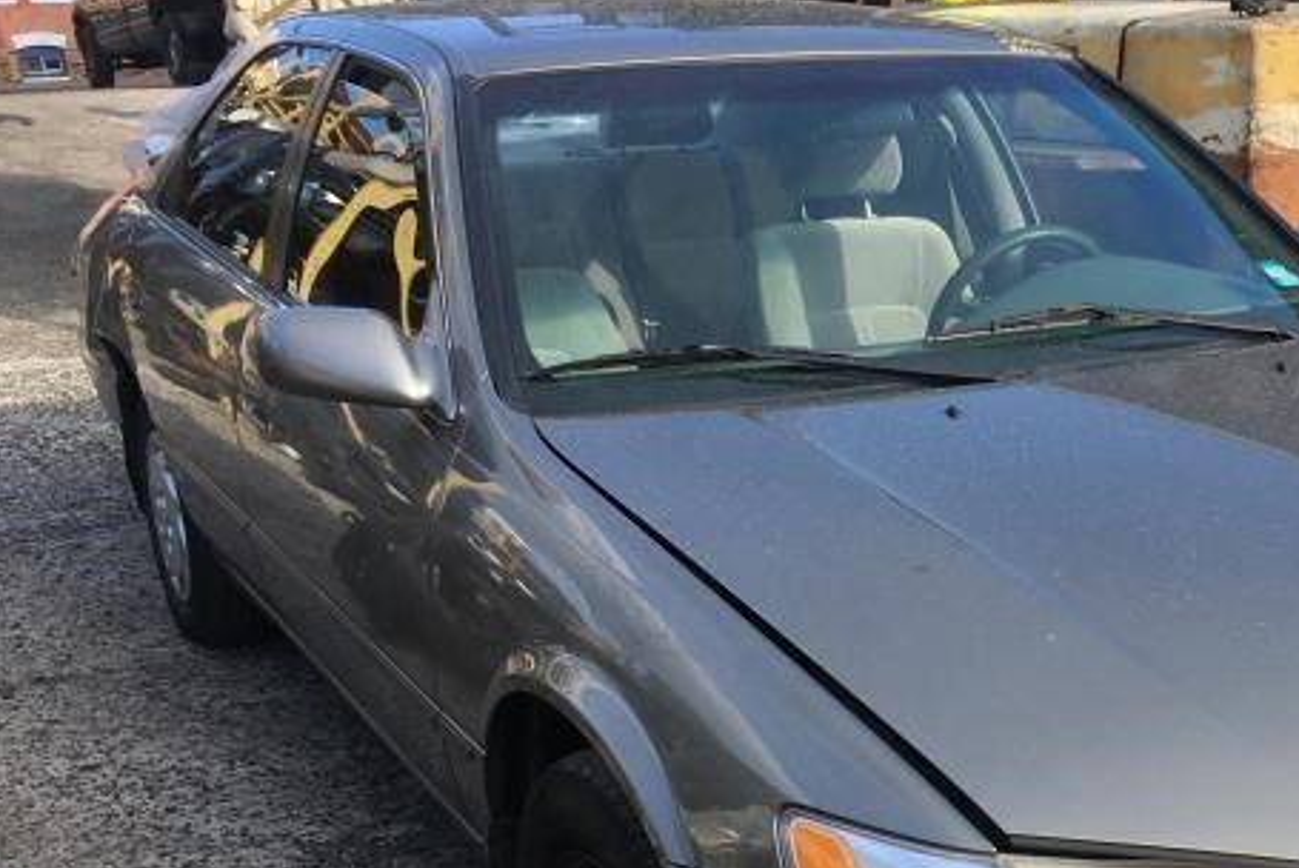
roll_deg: +1.9
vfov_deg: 25.2
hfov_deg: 36.5
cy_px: 657
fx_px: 1914
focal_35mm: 53
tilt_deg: -15.9
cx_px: 991
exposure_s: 1/458
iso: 25
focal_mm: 4.15
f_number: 2.2
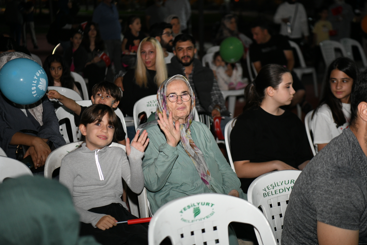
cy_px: 122
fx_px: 714
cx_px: 184
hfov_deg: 28.8
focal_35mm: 70
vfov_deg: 19.5
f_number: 2.8
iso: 1600
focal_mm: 70
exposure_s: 1/250
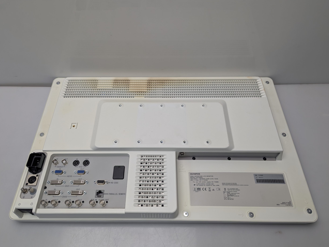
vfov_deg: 54.9
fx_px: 238
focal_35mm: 25
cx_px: 159
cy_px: 125
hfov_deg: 69.4
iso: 53
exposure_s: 1/111
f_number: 1.85
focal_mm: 6.81
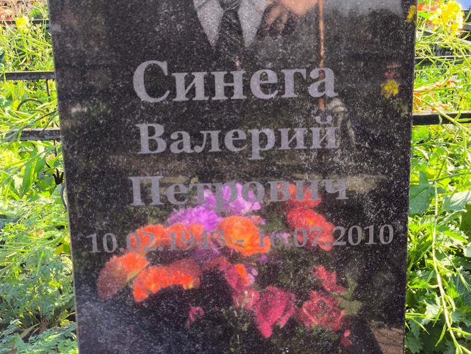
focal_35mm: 50
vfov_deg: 29.1
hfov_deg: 38.2
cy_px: 177
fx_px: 681
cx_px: 236
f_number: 1.7
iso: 50
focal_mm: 4.71
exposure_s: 1/242
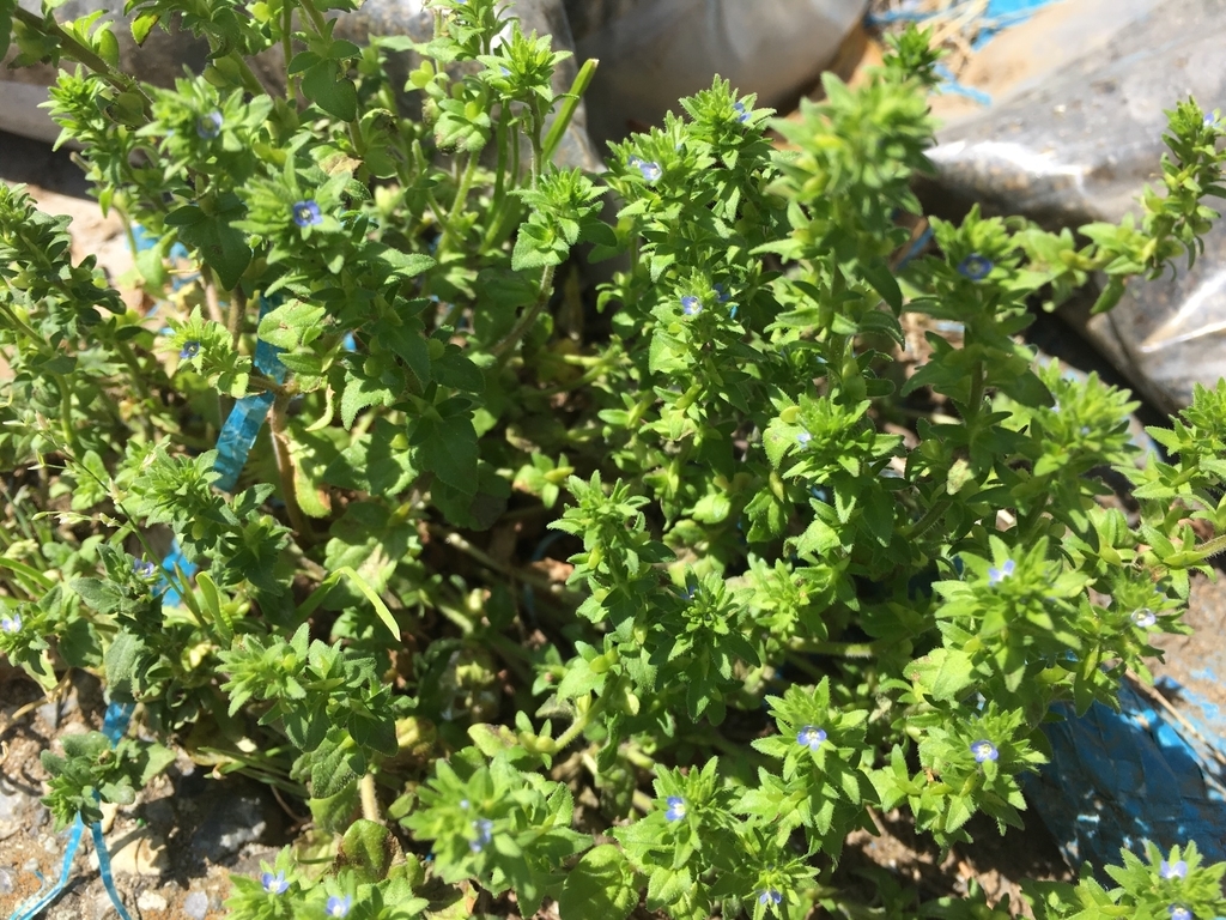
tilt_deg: -52.8
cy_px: 460
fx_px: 1027
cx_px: 613
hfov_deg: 61.7
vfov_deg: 48.2
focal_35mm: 29
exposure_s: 1/793
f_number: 2.2
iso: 25
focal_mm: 4.15
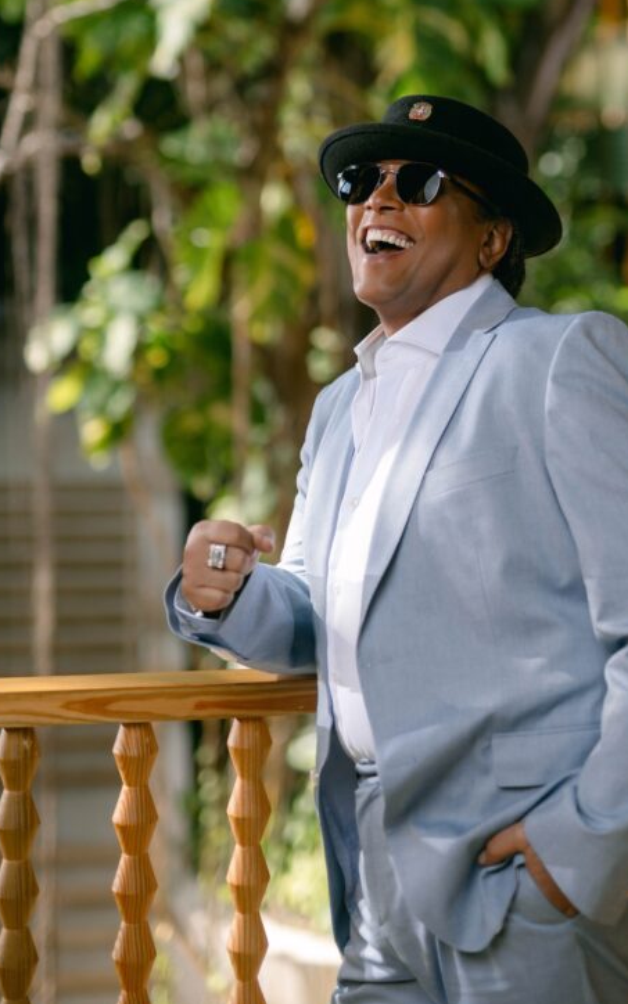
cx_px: 433
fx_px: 1972
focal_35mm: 72
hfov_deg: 18.0
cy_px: 314
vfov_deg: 28.4
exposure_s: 1/160
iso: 80
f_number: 1.6
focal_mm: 50
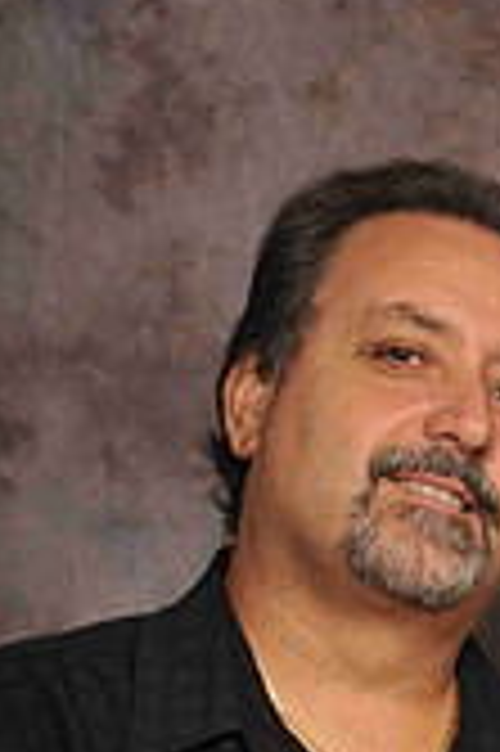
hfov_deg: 6.5
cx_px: 628
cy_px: 770
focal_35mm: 210
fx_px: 4384
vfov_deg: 9.7
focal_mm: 52
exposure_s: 1/200
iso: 200
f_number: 5.6
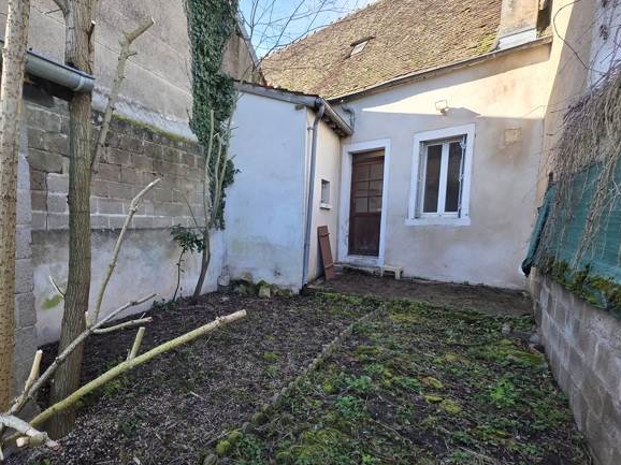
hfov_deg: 86.3
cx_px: 239
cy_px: 263
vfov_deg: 71.2
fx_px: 323
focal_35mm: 18
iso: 40
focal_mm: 2.2
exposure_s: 1/280
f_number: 1.9
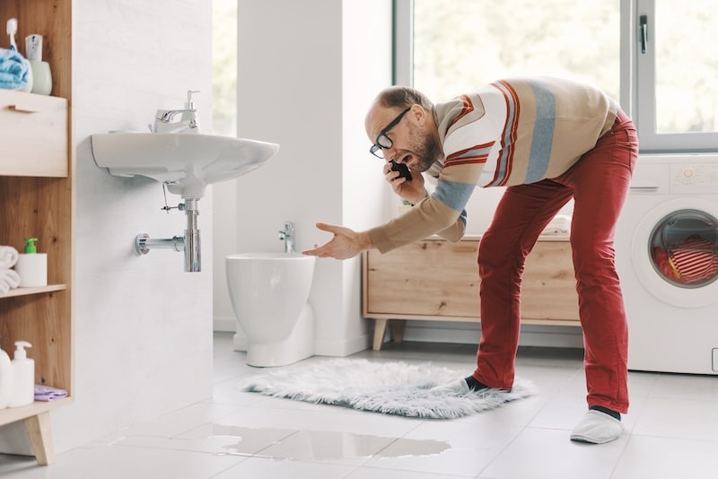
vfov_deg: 27.0
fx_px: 998
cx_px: 359
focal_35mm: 50
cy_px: 240
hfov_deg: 39.6
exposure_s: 1/40
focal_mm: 50
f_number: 2.2
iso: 125
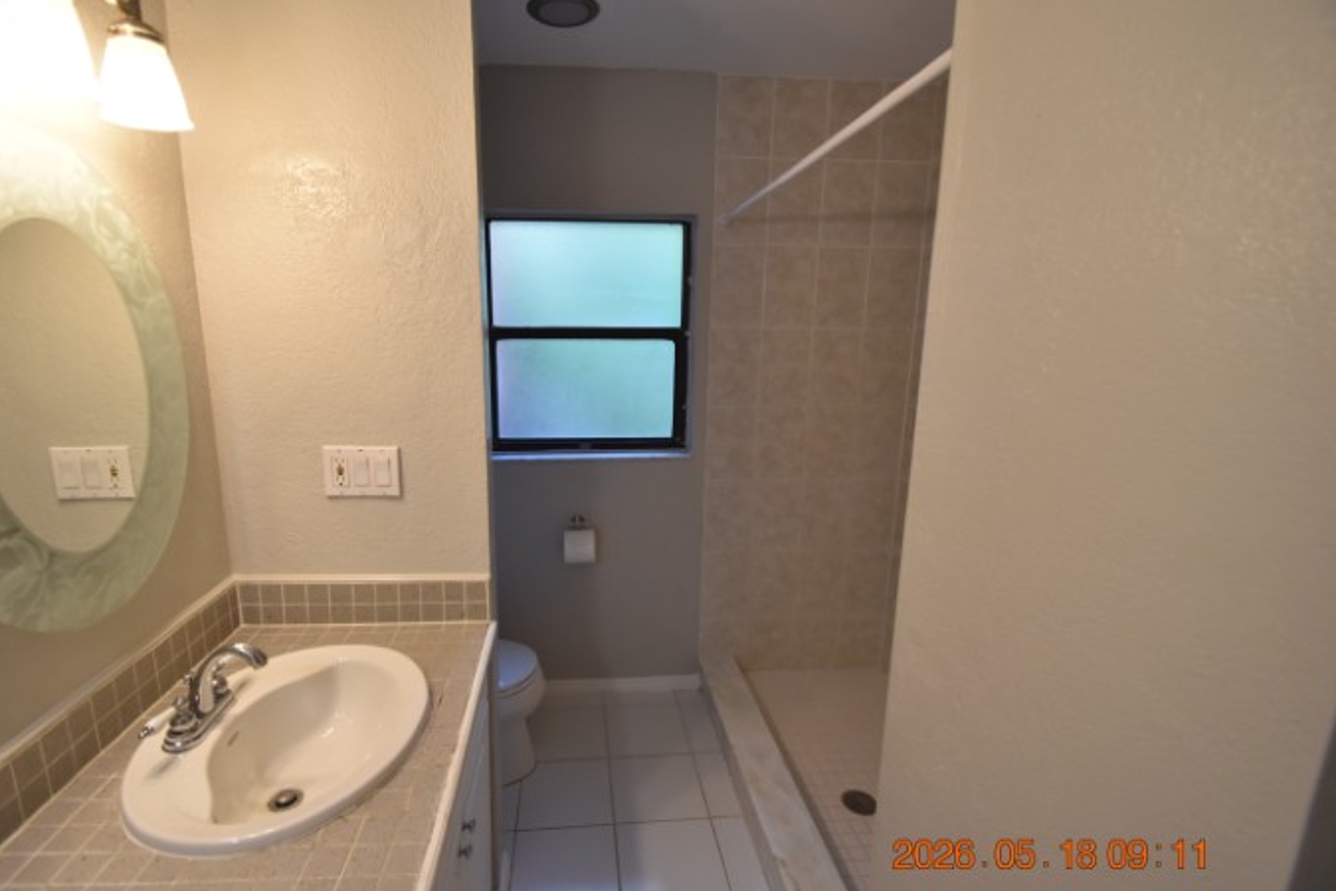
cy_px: 451
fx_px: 594
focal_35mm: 16
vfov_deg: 73.7
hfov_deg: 96.6
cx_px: 631
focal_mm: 10
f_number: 3.5
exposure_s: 1/125
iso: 800
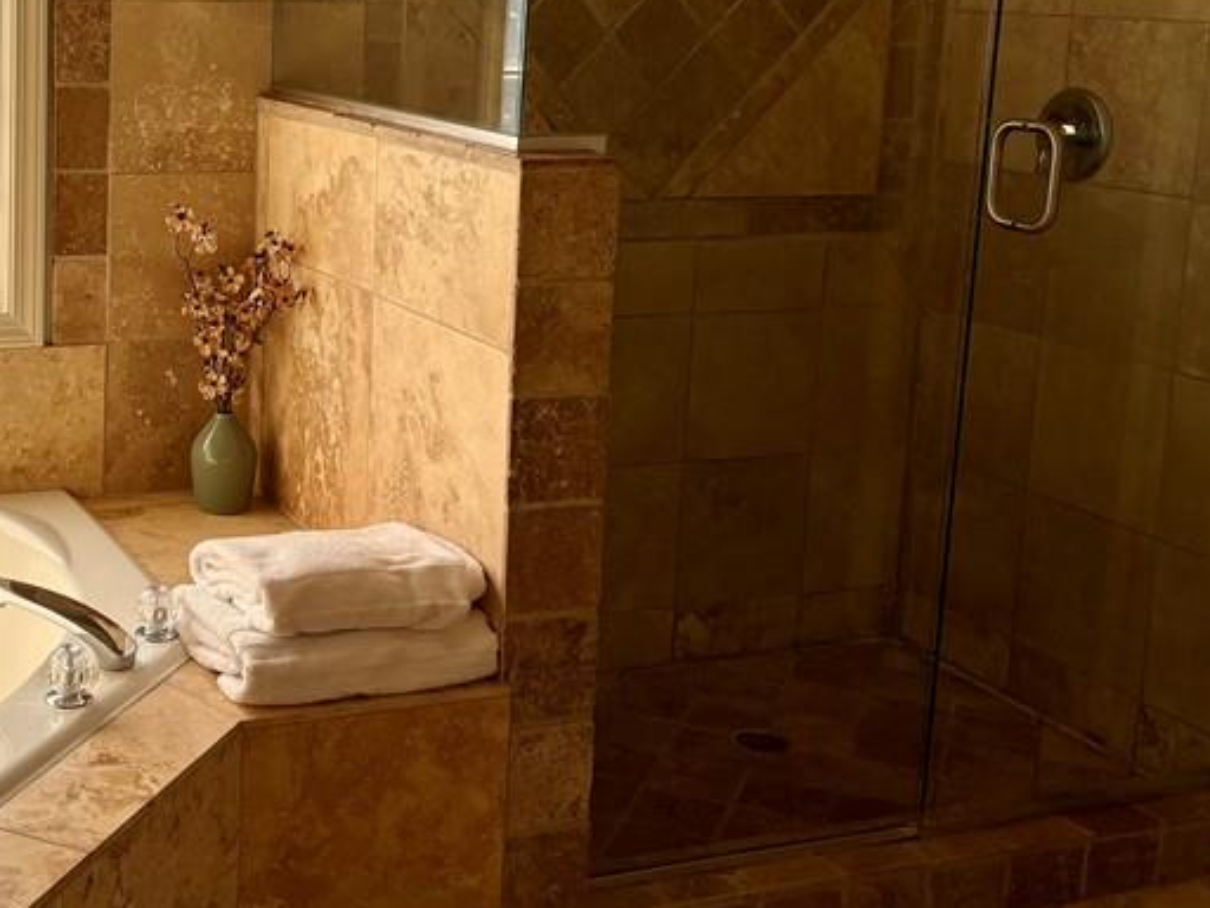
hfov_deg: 35.5
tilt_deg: -10.0
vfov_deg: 27.7
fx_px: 1818
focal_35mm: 52
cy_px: 232
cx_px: 217
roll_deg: -2.1
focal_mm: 5.96
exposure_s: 1/884
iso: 50
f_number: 1.6
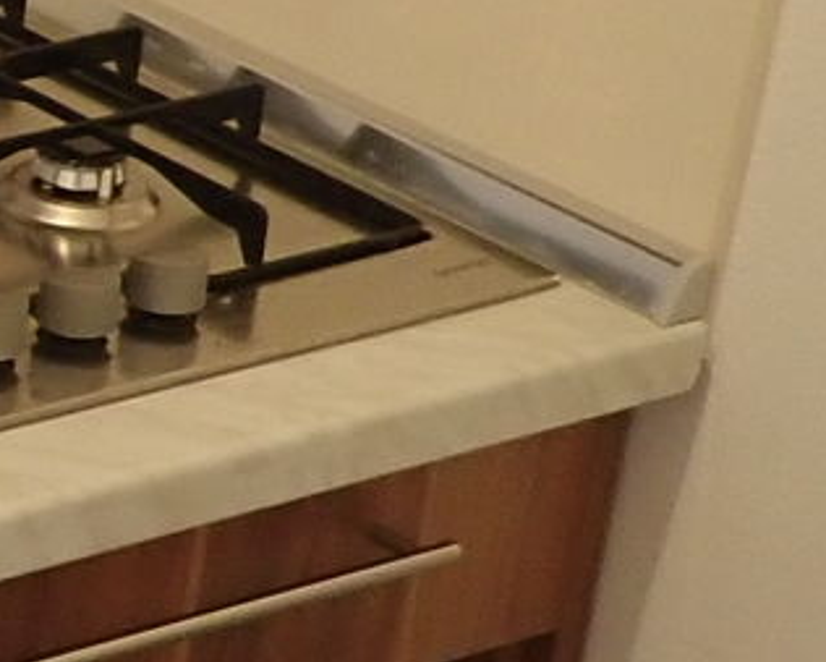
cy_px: 181
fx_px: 3864
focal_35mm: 158
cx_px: -1299
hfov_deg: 10.2
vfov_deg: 9.8
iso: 200
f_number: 2
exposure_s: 1/50
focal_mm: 4.5
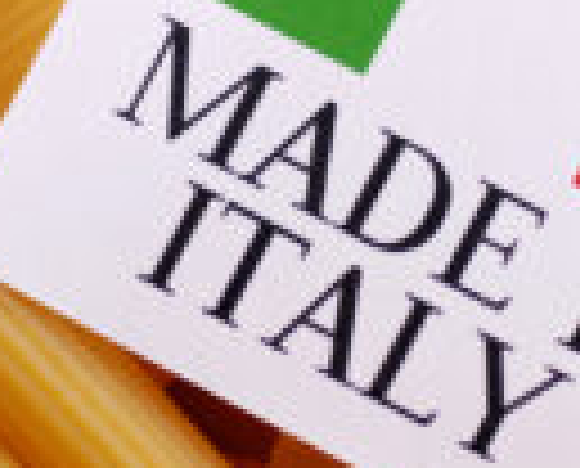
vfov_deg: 4.0
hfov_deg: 4.9
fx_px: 6749
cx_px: 513
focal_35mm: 392
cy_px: 94
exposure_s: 1/125
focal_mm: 90
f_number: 5
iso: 100
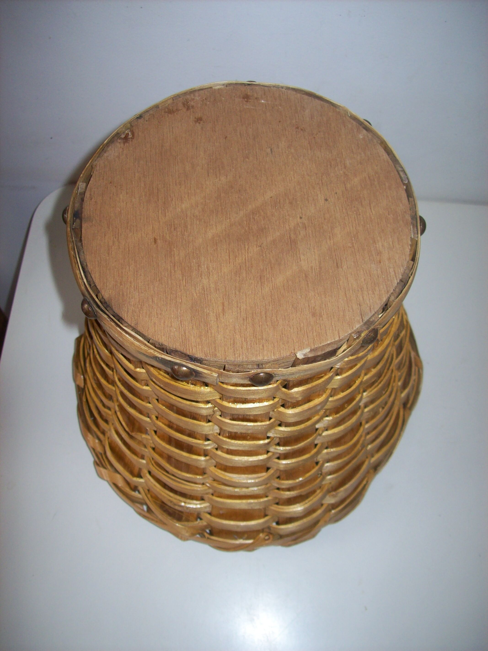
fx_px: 677
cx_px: 244
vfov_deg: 51.4
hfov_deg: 39.6
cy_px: 326
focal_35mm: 36
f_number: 2.7
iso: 80
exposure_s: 1/64
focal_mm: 6
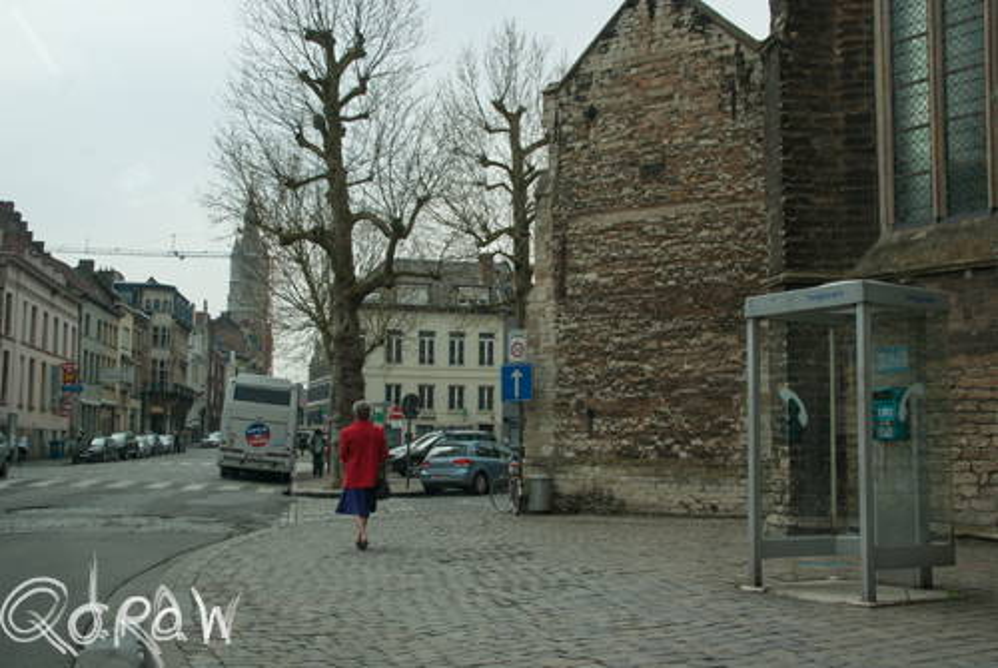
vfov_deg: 34.3
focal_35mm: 39
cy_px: 334
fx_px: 1083
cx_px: 499
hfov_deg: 49.5
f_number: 10
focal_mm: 26
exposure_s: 1/125
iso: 100
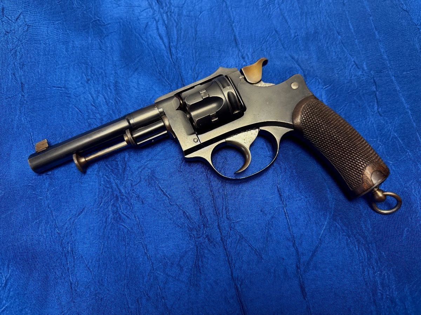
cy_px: 158
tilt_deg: -69.4
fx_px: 292
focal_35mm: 24
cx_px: 210
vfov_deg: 56.8
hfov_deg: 71.6
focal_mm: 6.76
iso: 200
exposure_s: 1/50
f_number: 1.78
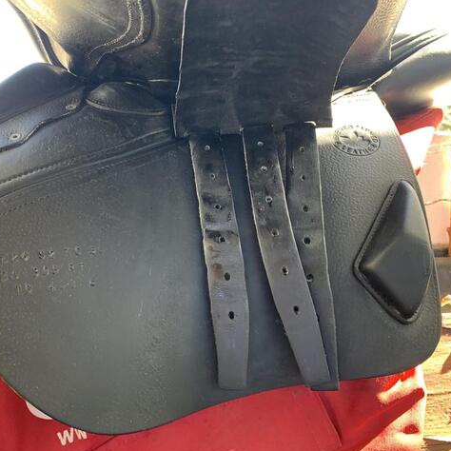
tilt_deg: -4.4
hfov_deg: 52.4
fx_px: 457
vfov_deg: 52.5
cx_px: 198
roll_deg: -0.1
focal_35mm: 31
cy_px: 227
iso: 100
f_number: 1.8
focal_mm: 4.25
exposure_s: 1/60
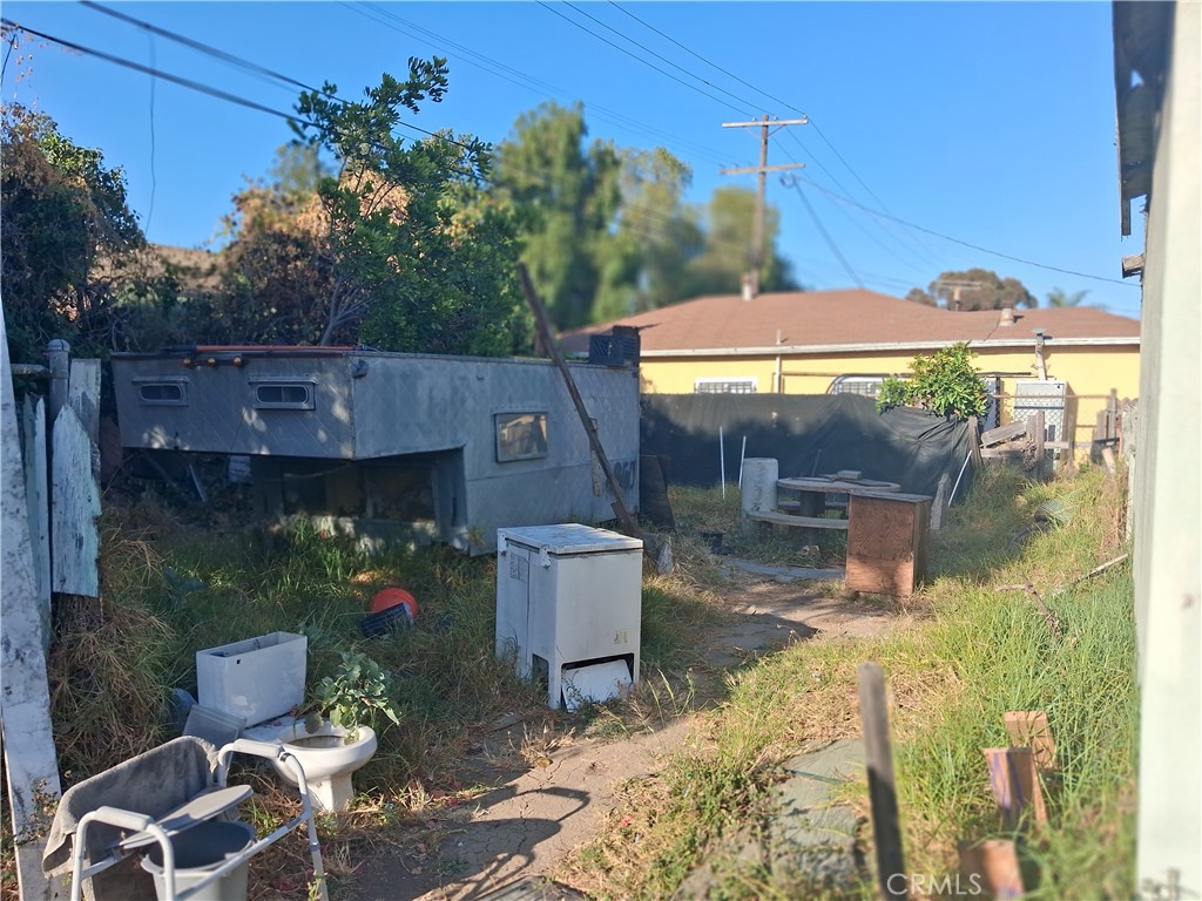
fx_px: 938
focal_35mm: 27
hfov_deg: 65.3
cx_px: 601
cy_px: 450
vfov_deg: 51.4
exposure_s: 1/578
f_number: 1.8
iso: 25
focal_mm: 4
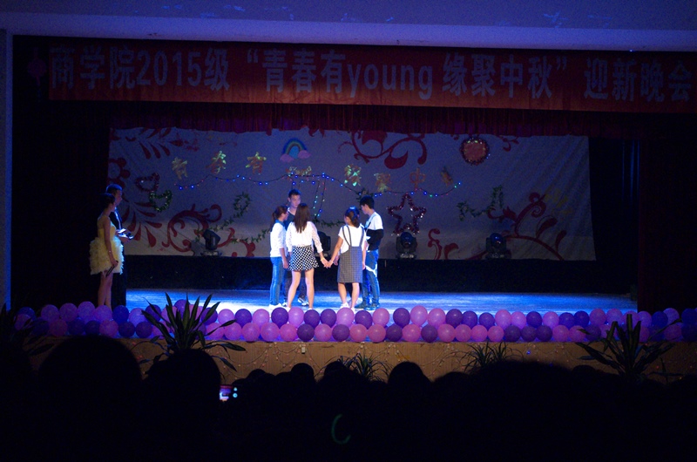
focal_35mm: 75
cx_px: 348
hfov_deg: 27.0
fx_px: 1449
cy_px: 231
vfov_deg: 18.1
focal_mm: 50
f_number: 5.6
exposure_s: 1/400
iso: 6400
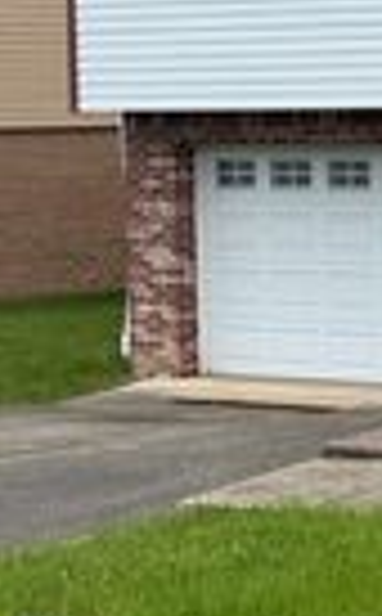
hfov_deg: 11.6
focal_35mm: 93
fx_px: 1557
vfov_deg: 22.2
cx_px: 903
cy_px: 160
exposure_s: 1/1812
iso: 80
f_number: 1.78
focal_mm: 6.76
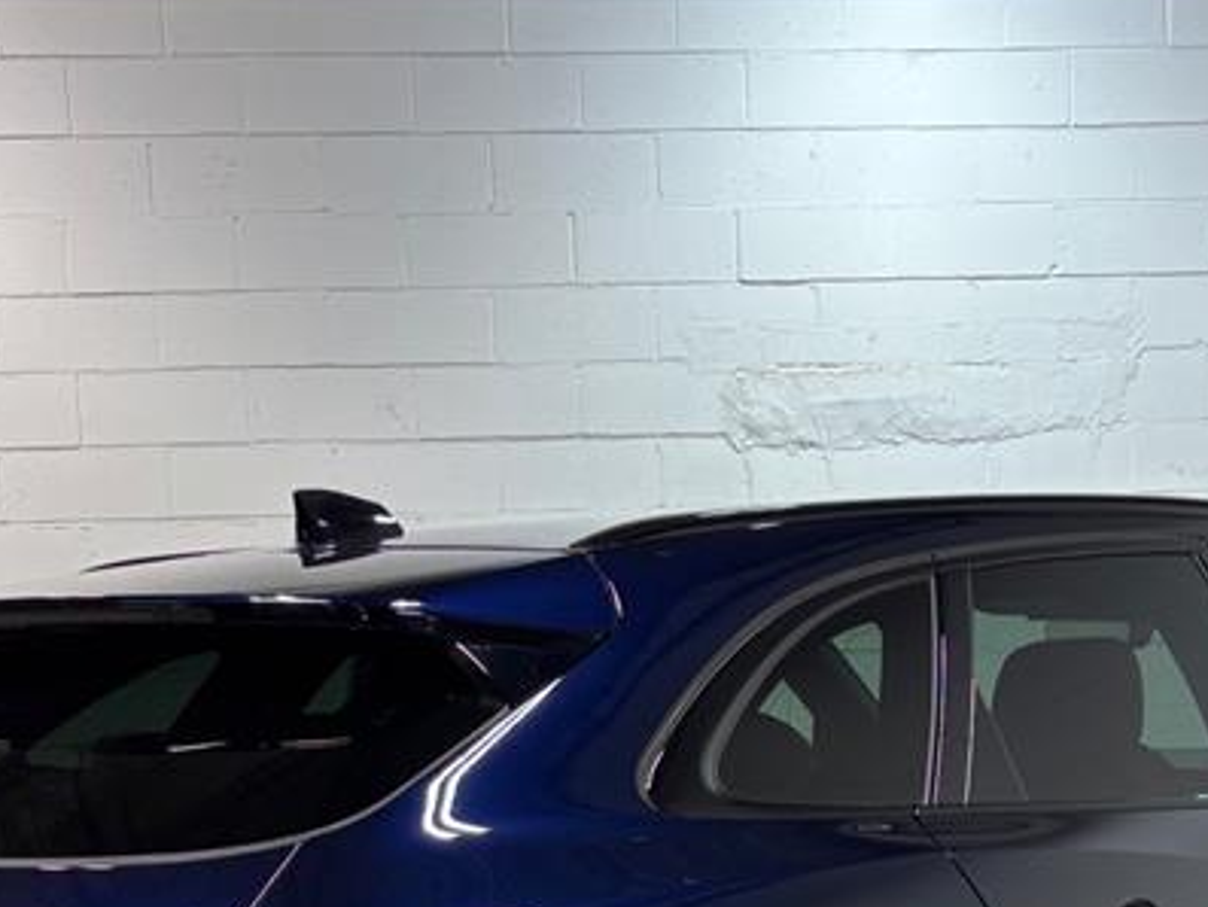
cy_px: 1044
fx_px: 2339
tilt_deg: -10.1
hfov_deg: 28.9
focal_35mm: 67
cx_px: 712
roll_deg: +2.4
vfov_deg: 20.7
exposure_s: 1/185
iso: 40
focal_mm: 5.96
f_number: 1.6
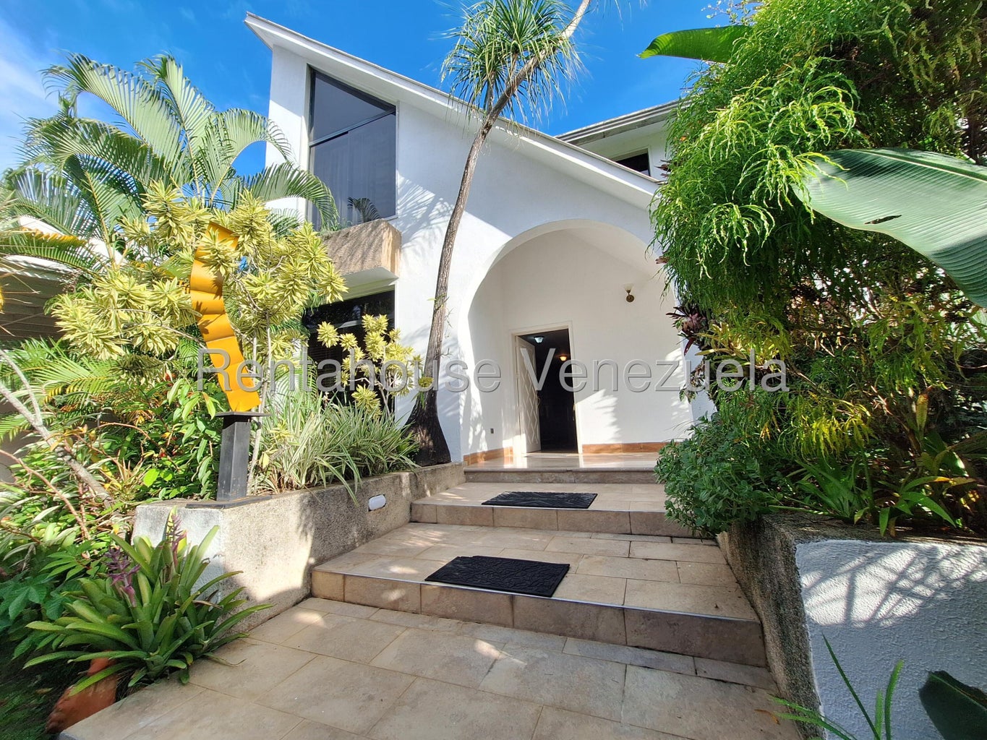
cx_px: 494
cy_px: 370
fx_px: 371
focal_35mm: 13
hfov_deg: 106.2
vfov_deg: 89.9
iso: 40
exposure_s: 1/1085
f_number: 2.2
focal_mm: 1.74
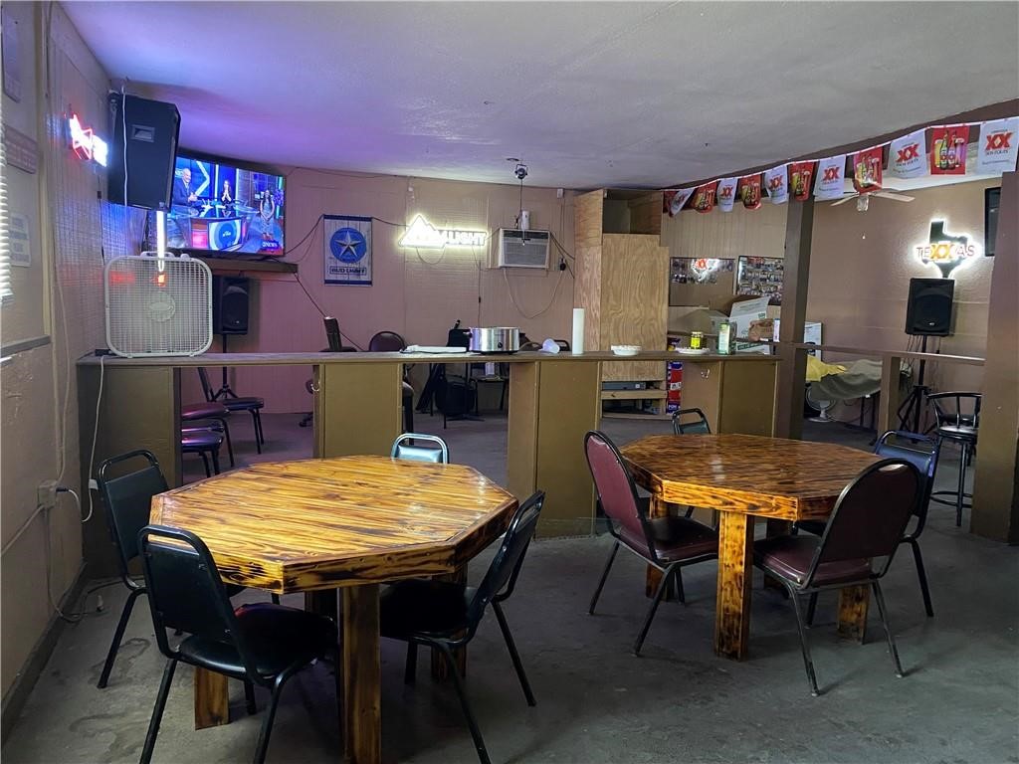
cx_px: 510
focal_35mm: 26
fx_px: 765
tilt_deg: -7.3
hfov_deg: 67.3
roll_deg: -1.6
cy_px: 382
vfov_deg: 53.1
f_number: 1.8
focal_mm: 4.25
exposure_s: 1/30
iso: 500
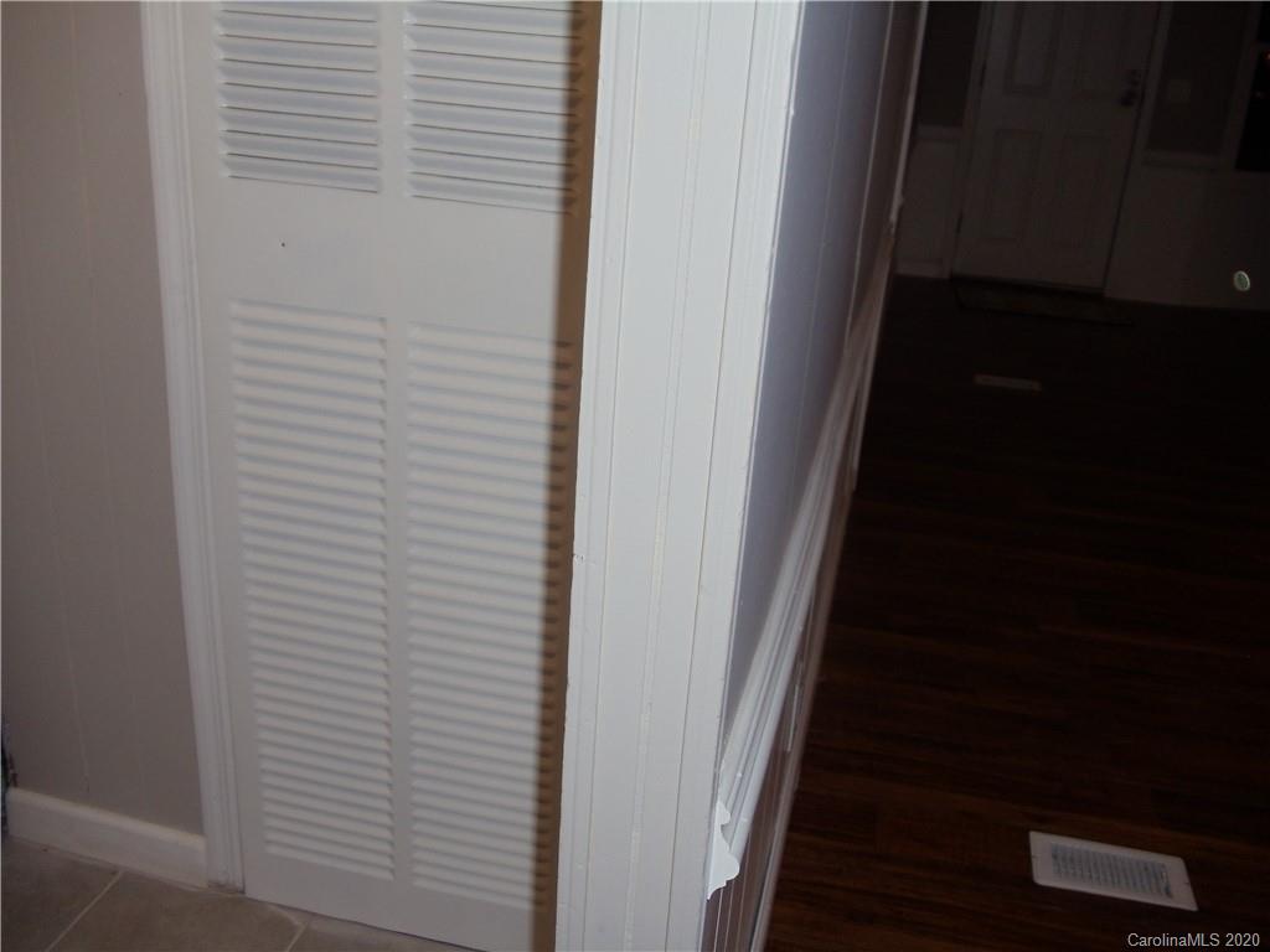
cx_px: 635
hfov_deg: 42.9
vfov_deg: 32.9
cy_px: 476
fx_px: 1614
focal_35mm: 44
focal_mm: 6
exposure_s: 1/30
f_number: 3.5
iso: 80
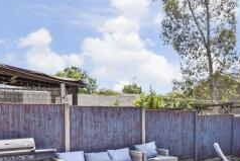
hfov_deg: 53.6
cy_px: 112
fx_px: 200
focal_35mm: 30
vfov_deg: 42.8
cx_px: 219
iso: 160
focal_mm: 10
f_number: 8
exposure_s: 1/250
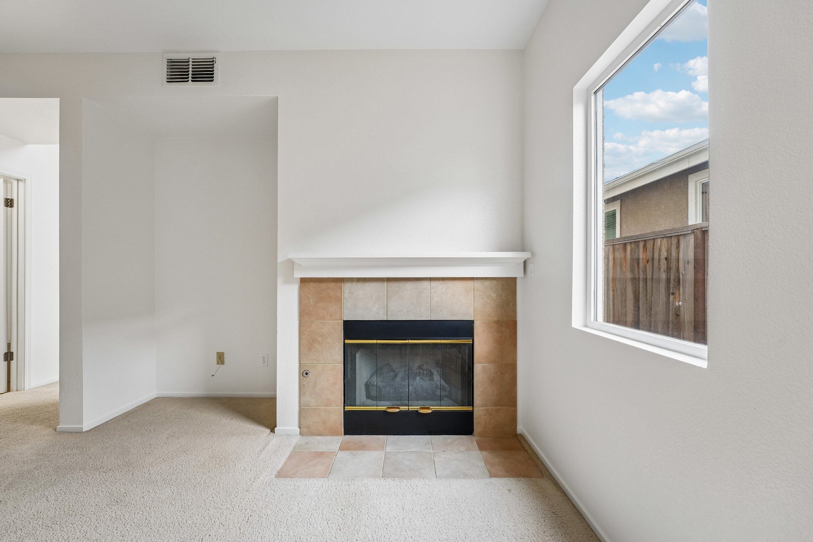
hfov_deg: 104.3
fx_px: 316
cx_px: 406
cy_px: 271
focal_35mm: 14
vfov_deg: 81.2
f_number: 8
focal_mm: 14
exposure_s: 1/20
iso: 500
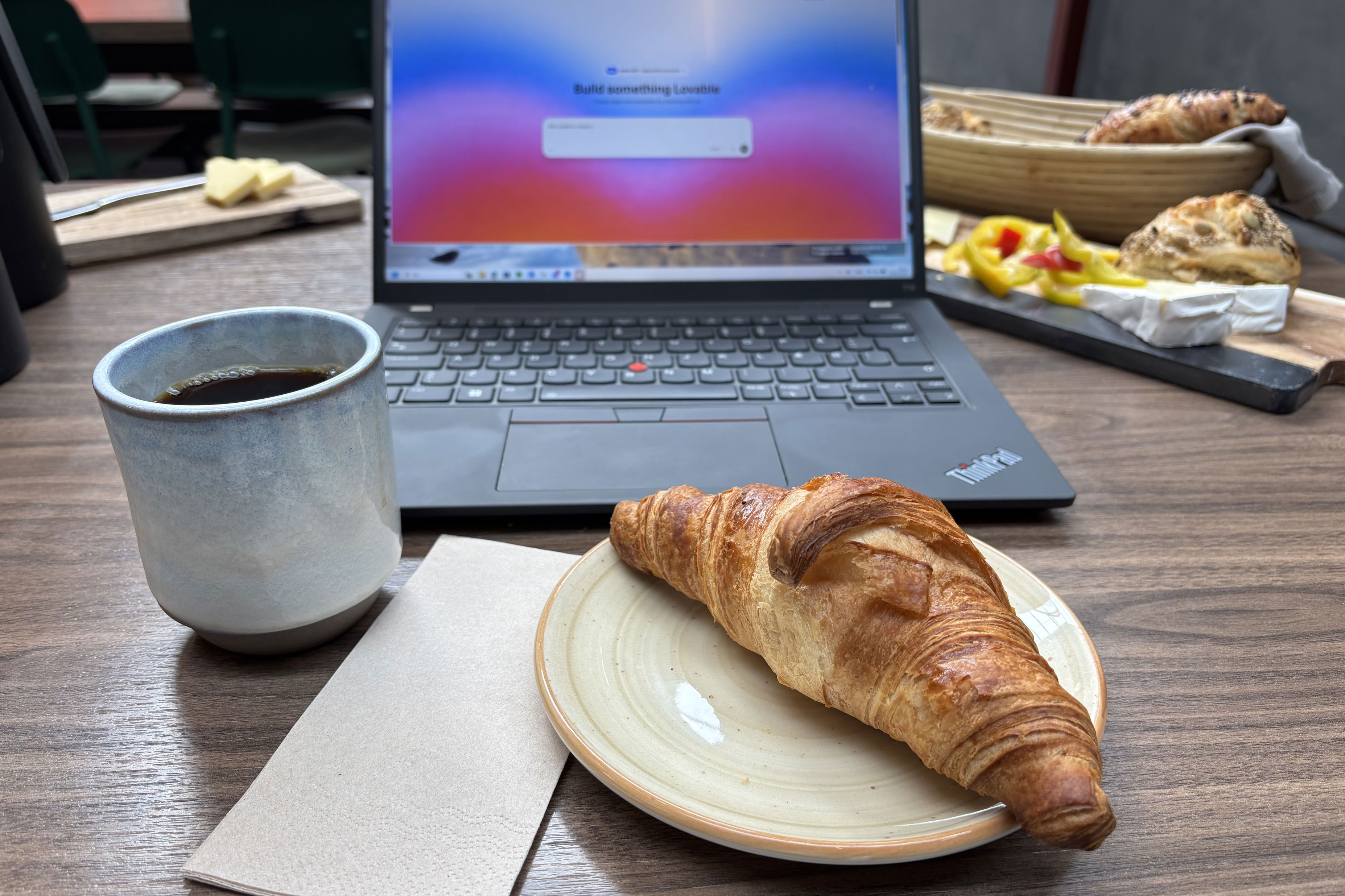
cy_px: 433
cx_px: 661
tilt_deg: -26.0
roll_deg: -0.2
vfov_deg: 46.4
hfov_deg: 65.5
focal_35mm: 28
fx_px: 1046
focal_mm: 5.96
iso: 32
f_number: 1.6
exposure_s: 1/100
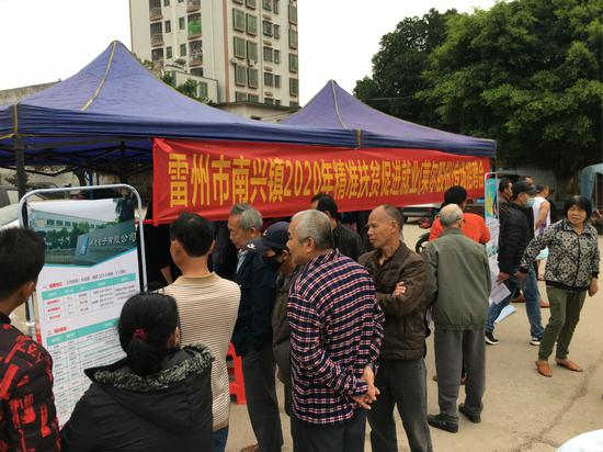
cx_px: 302
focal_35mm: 29
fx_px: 505
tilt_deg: -3.9
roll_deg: -2.3
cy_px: 226
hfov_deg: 61.7
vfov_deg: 48.2
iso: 25
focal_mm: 4.15
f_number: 2.2
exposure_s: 1/124
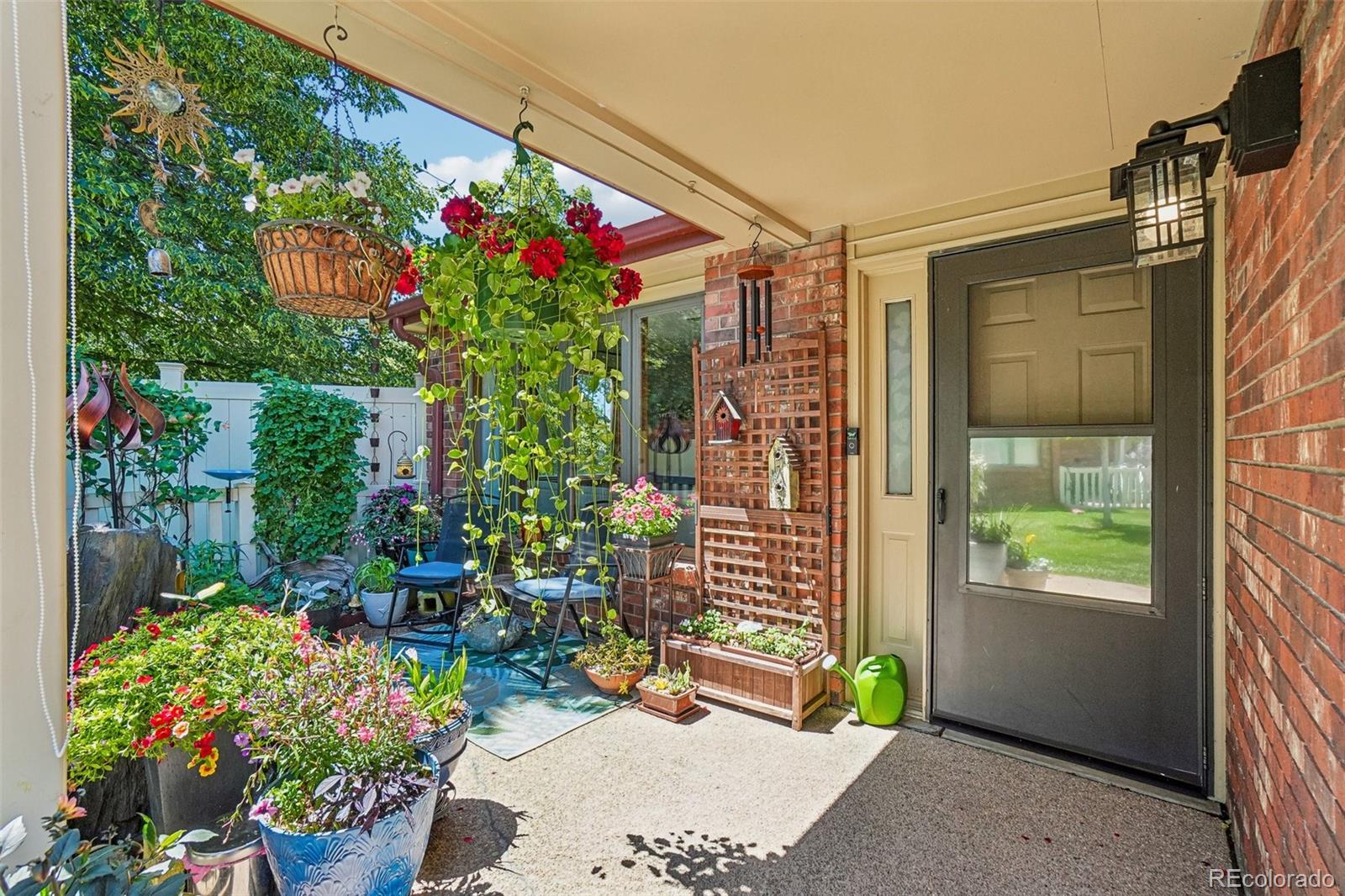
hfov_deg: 100.4
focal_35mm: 15
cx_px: 672
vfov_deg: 77.3
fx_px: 560
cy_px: 448
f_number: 8
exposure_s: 1/125
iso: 400
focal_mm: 10
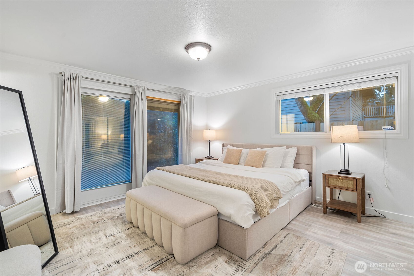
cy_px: 138
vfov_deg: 73.7
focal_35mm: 16
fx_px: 184
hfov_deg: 96.7
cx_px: 207
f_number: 7.1
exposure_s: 1/2
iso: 320
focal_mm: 16
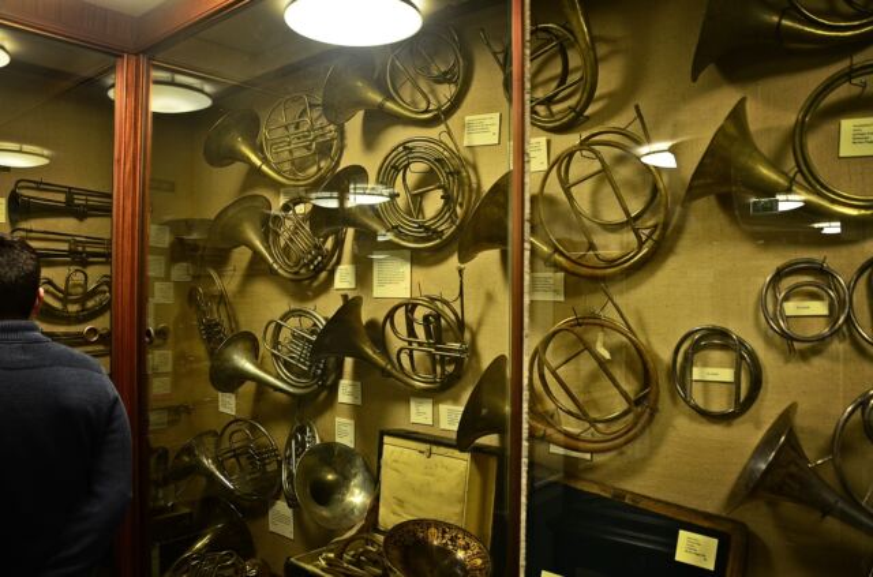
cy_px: 288
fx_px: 653
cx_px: 436
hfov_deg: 67.5
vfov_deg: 47.7
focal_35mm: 27
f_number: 3.5
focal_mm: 18
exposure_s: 1/20
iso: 800
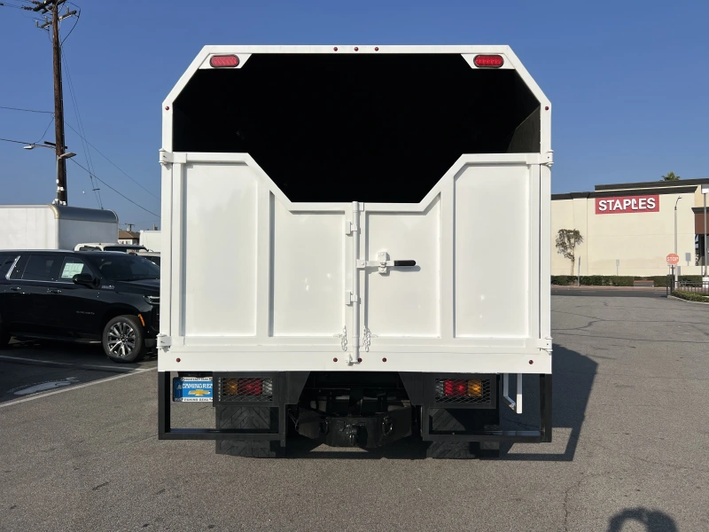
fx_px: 533
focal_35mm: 26
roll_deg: +0.4
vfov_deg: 53.1
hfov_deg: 67.3
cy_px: 266
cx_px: 354
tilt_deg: +1.5
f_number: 1.5
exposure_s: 1/12658
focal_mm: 5.7
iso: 50
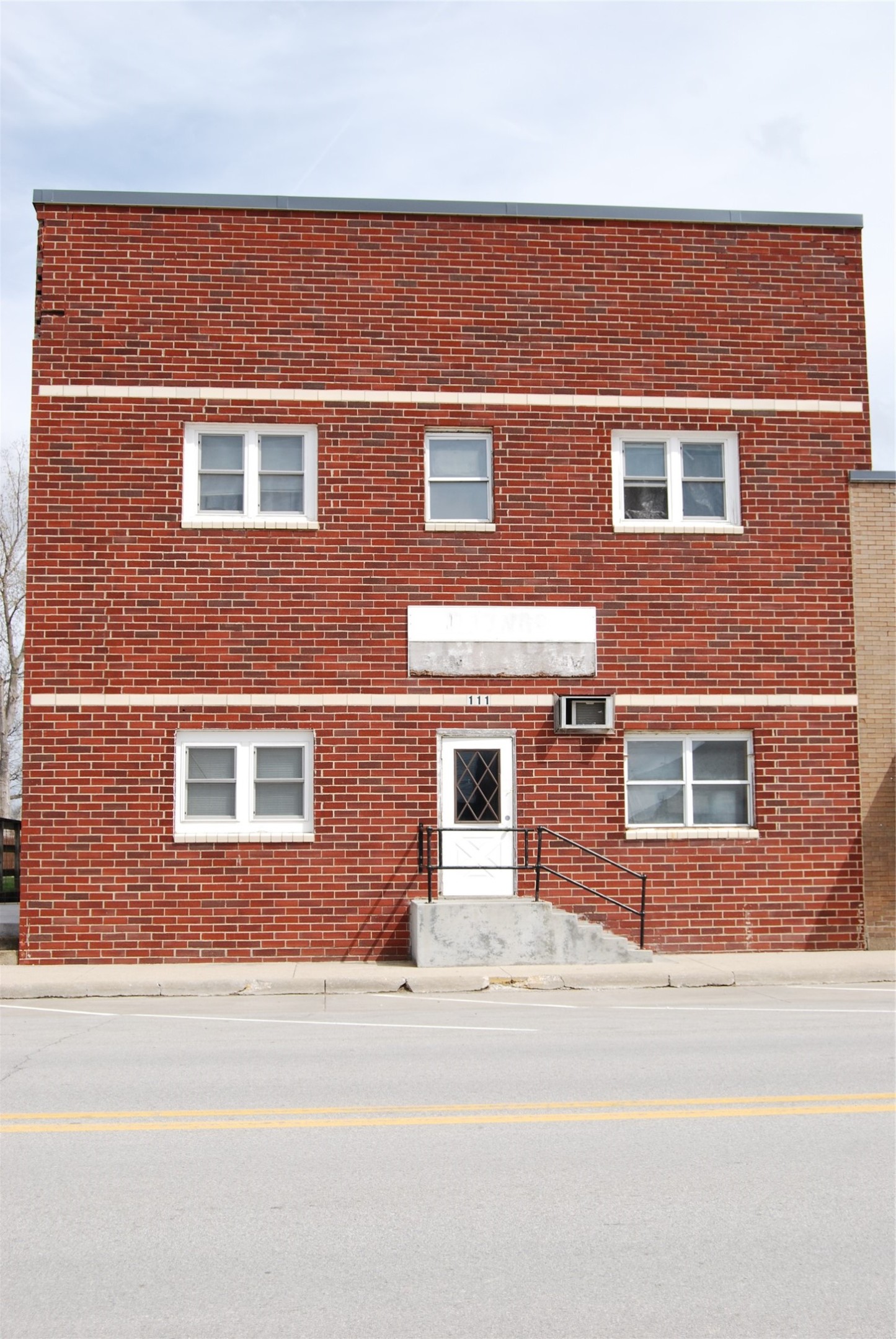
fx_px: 1452
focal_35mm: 39
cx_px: 448
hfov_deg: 34.3
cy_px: 670
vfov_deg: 49.5
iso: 100
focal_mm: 26
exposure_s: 1/250
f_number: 8
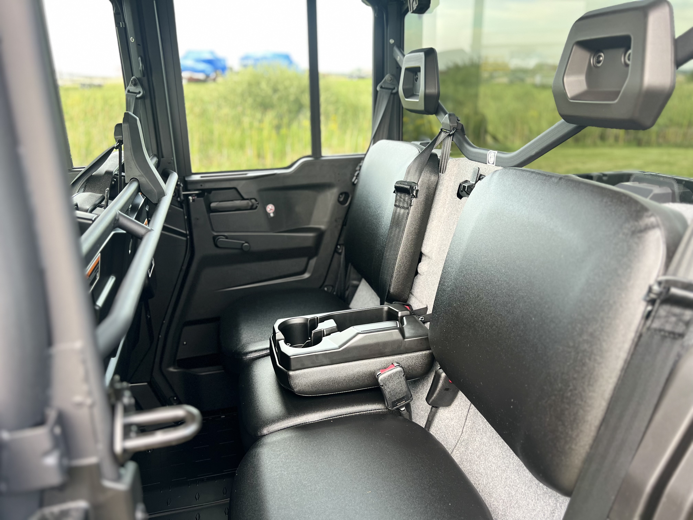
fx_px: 521
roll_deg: +1.4
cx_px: 346
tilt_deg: -20.3
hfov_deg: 67.3
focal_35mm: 26
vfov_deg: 53.1
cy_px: 260
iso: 125
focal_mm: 5.7
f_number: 1.5
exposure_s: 1/106
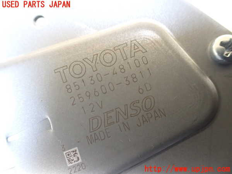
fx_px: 201
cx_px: 116
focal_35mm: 30
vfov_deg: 46.8
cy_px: 87
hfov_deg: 60.0
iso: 800
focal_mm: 5.4
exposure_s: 1/60
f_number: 2.3
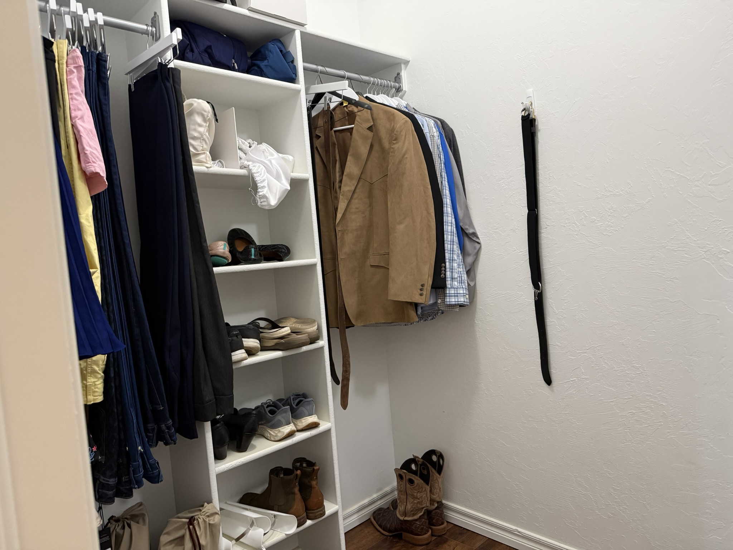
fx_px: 508
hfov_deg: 71.6
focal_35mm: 24
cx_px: 366
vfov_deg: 56.8
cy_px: 275
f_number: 1.78
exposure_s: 1/60
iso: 400
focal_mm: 6.76
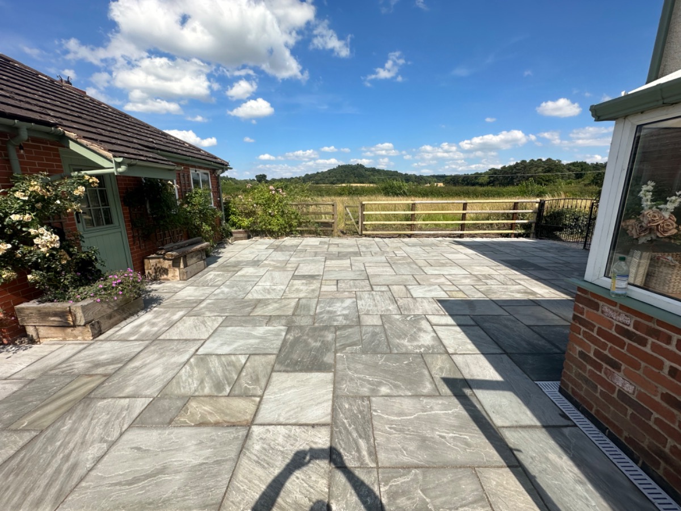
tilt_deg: -14.5
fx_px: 275
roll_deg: -0.1
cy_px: 256
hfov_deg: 102.1
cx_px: 340
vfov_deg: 85.7
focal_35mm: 14
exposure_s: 1/2882
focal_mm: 2.22
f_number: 2.2
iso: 50
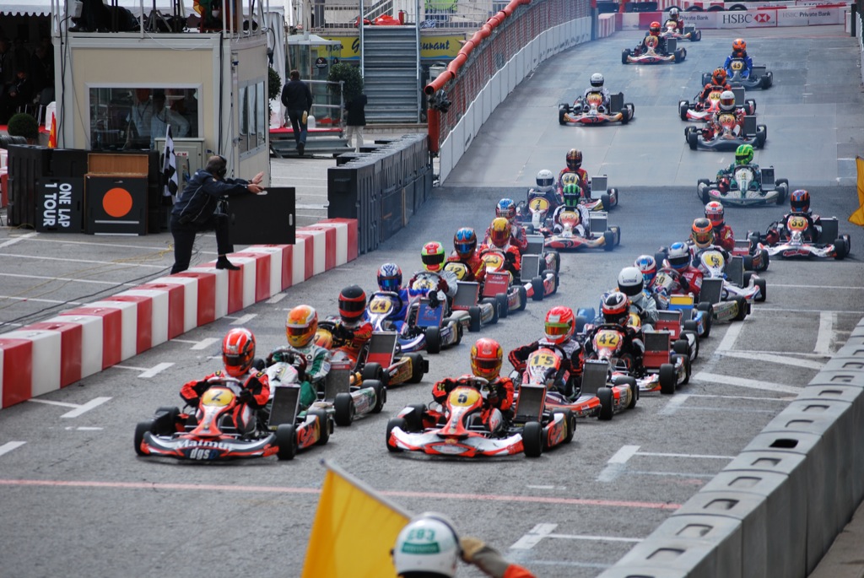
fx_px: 4324
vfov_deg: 7.6
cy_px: 289
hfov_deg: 11.4
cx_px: 432
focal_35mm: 180
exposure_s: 1/500
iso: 110
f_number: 5.6
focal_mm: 120
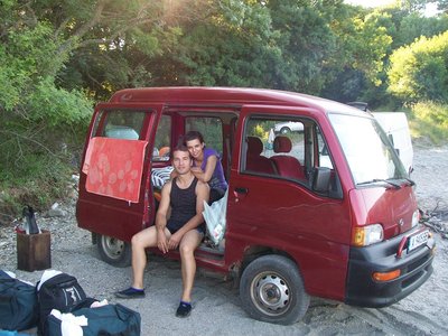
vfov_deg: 39.7
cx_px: 224
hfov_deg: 51.4
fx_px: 466
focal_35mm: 36
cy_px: 168
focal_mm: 6
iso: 64
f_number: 2.7
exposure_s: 1/80
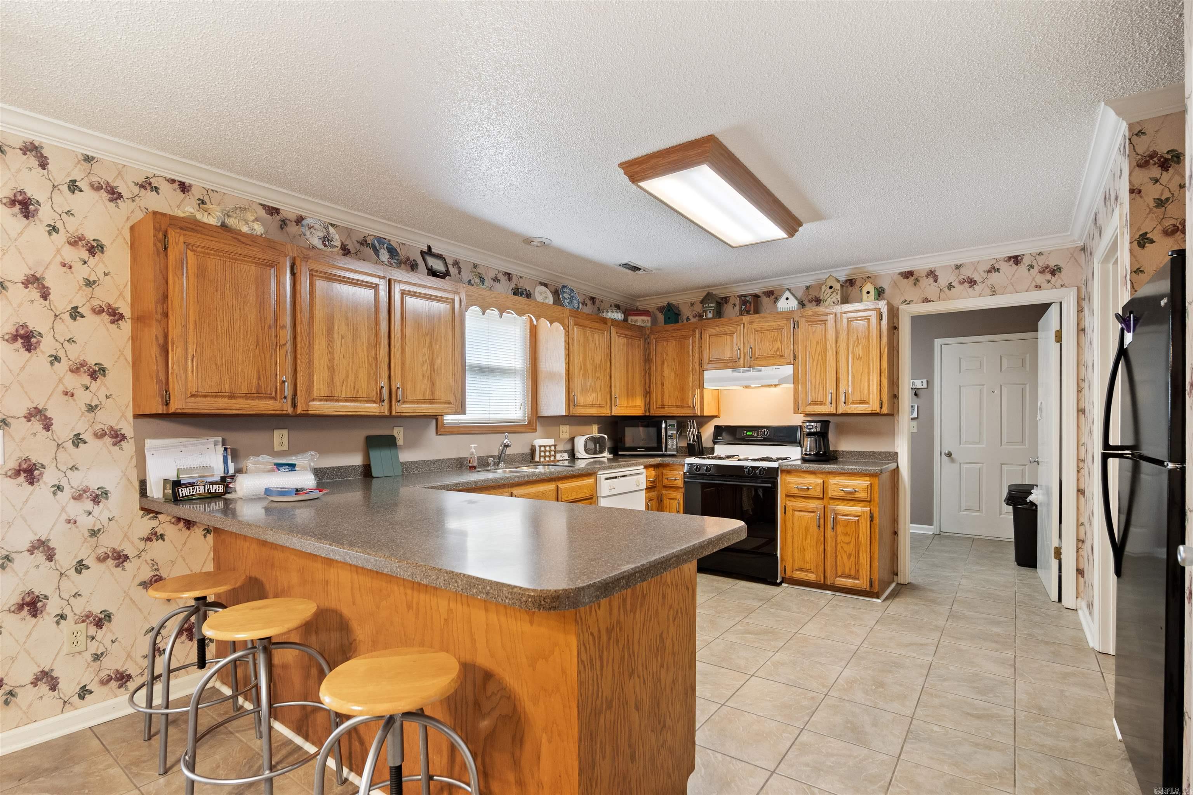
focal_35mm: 16
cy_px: 398
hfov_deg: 96.7
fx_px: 530
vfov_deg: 73.7
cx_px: 596
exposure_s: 1/6
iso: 1250
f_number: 6.3
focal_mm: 16
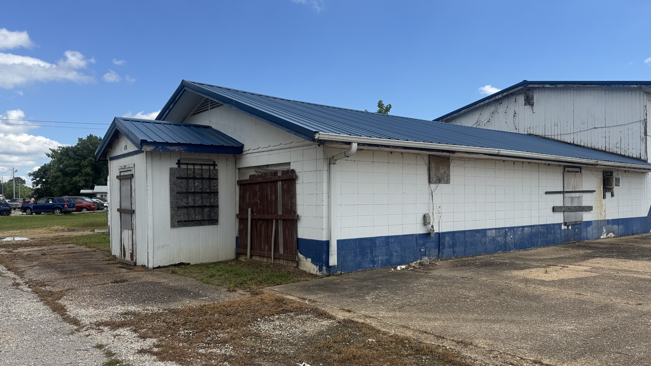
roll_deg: -0.1
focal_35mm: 27
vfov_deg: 42.8
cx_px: 332
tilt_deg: +0.4
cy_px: 201
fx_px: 466
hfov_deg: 69.9
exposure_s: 1/4310
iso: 80
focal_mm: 6.76
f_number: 1.78
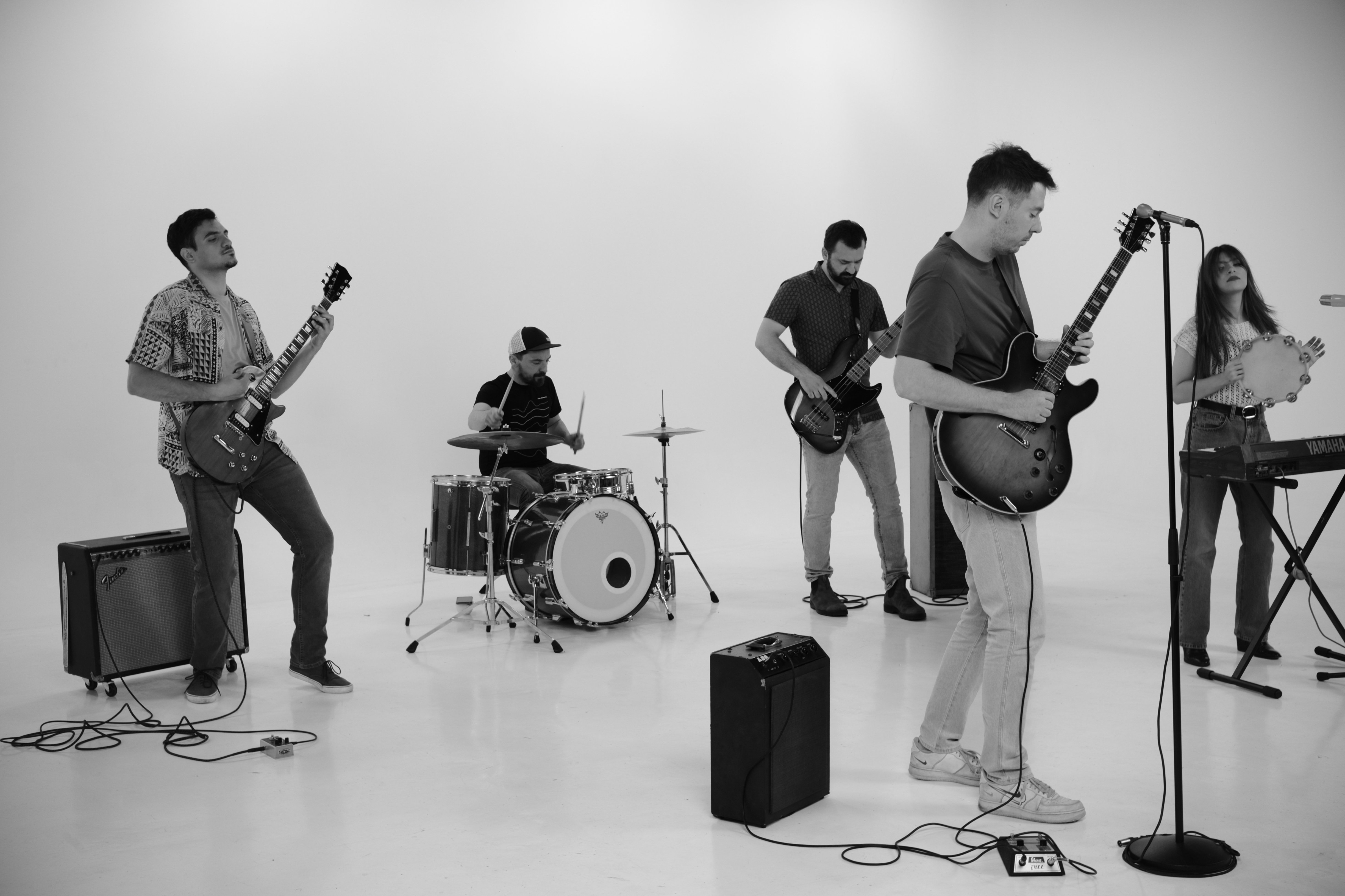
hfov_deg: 47.4
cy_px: 448
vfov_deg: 32.6
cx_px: 672
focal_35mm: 41
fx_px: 1532
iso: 400
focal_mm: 27
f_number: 4.5
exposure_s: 1/125
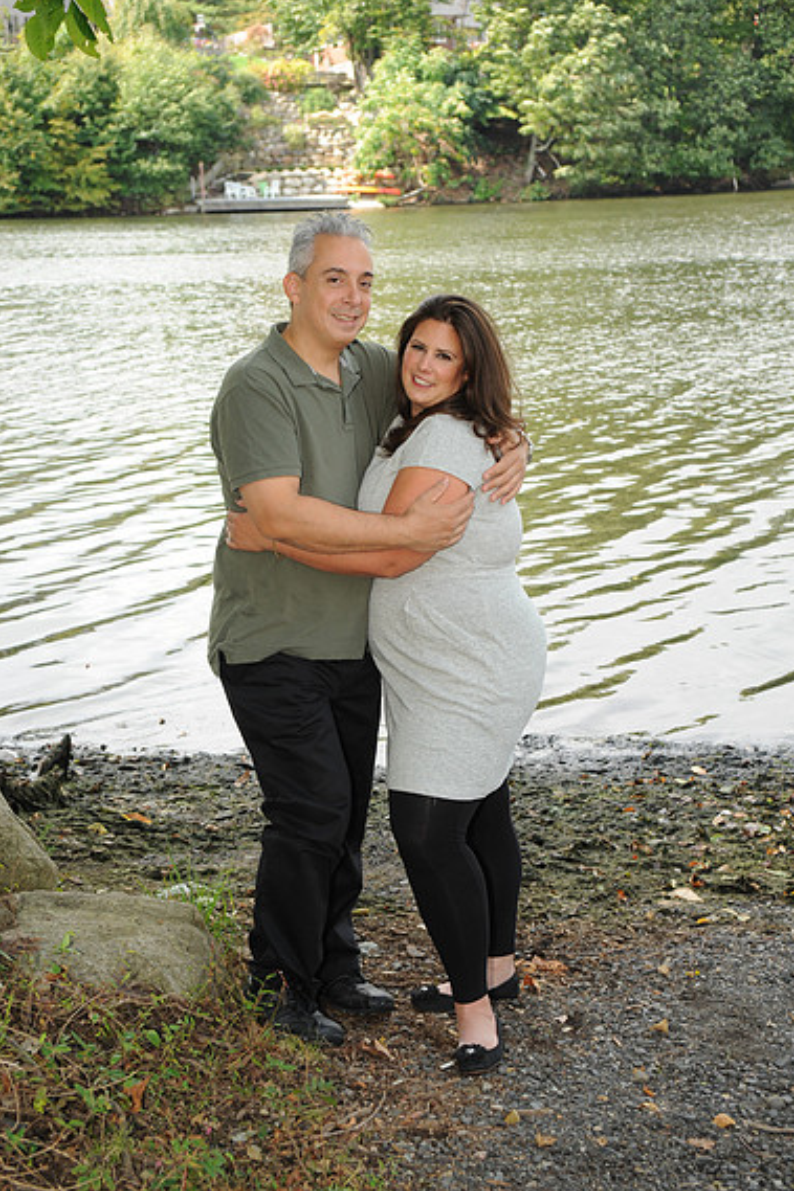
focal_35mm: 53
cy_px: 592
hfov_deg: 25.5
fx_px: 1754
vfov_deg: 37.5
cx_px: 400
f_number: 6.3
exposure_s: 1/250
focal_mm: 52
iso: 500
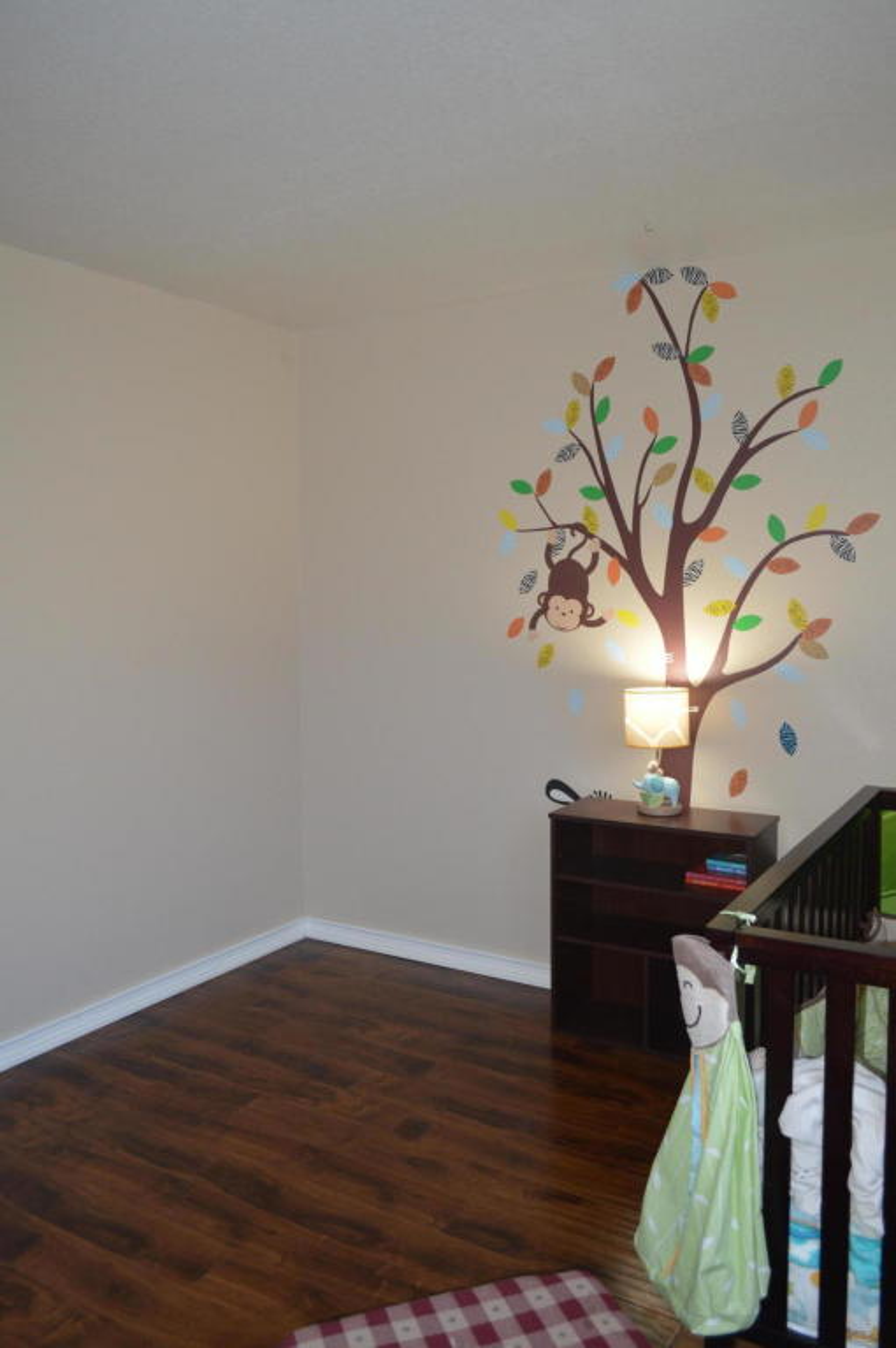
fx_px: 1010
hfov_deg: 47.9
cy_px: 674
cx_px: 448
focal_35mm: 27
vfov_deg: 67.4
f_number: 3.5
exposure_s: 1/60
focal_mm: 18
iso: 500
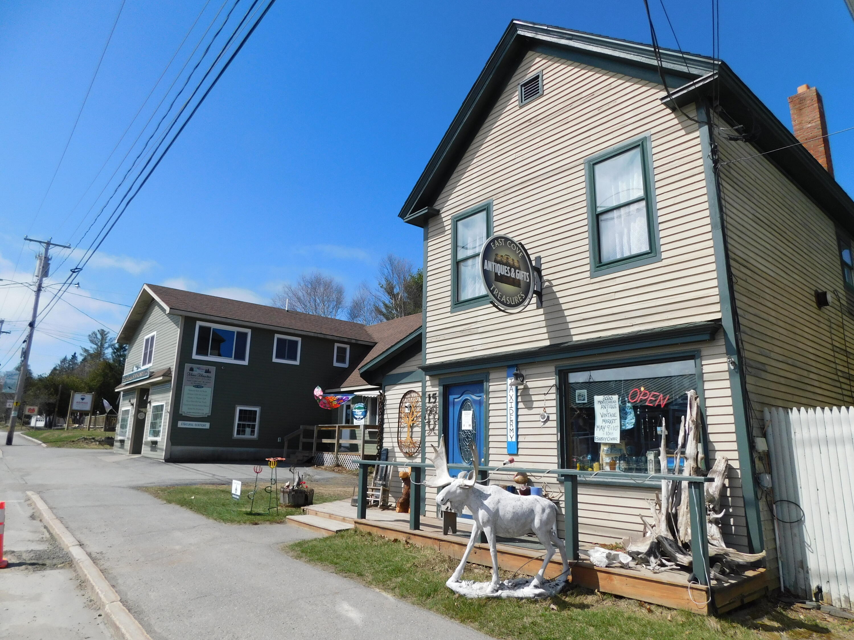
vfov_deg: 58.9
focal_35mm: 23
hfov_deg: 73.9
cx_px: 427
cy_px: 320
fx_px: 567
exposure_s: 1/640
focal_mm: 4
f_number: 6
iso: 125
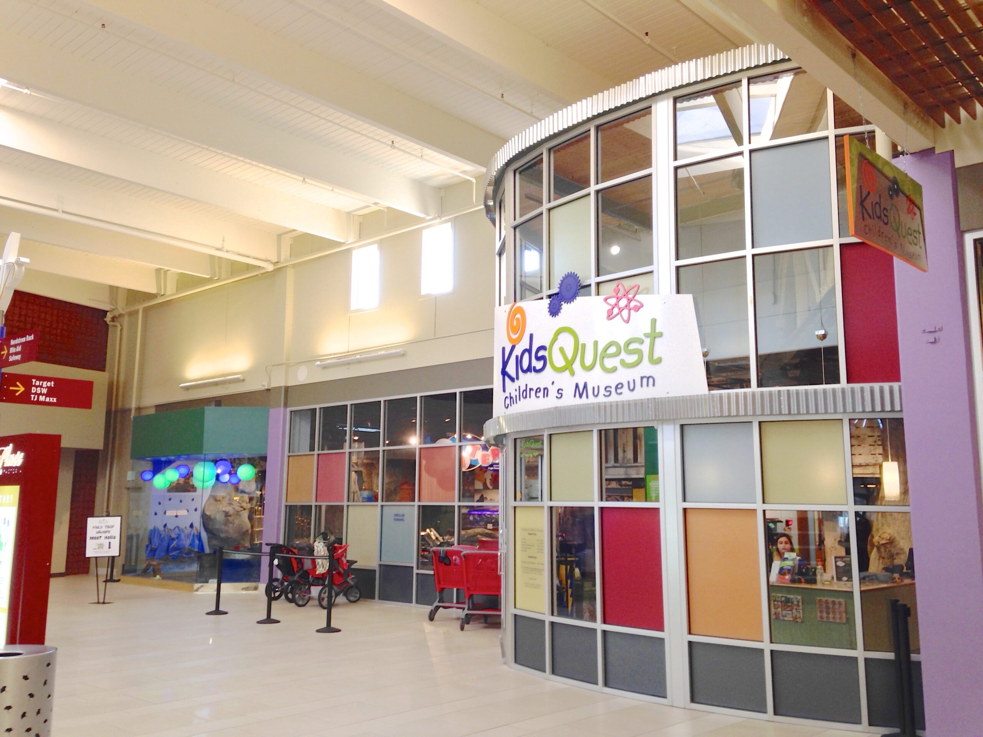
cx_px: 492
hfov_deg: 55.4
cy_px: 368
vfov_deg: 42.9
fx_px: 937
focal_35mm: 33
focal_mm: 4.12
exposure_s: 1/24
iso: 50
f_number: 2.4
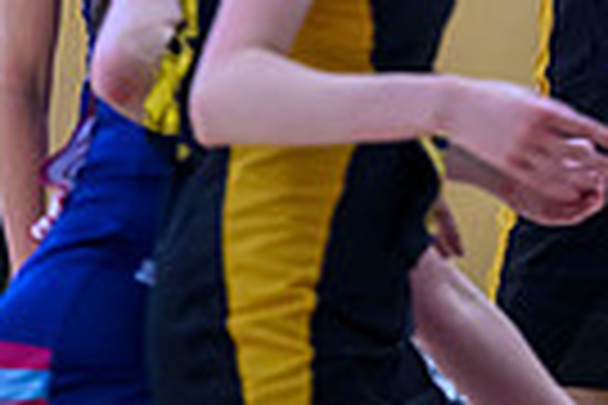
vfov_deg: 2.5
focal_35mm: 551
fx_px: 9305
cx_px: 558
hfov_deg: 3.7
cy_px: -536
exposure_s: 1/1000
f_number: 2.8
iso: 4000
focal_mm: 165
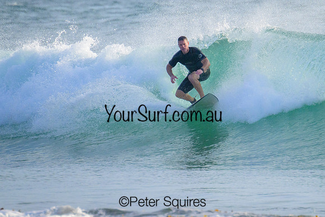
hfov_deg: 1.9
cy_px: 99
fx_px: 9894
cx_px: 223
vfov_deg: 1.3
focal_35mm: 1096
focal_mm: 800
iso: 2000
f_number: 13
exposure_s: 1/2000
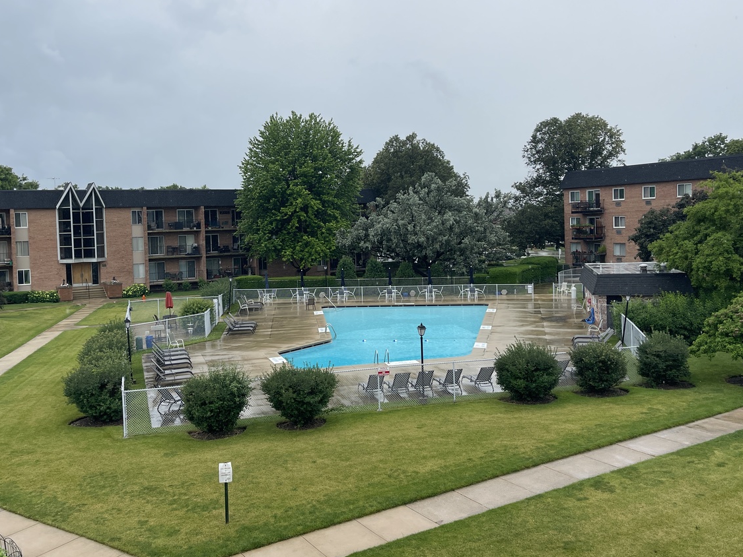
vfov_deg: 44.1
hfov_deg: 56.8
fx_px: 687
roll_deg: +0.6
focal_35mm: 32
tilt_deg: -1.8
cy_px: 256
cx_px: 347
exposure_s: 1/1456
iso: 32
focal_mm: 5.1
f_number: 1.6
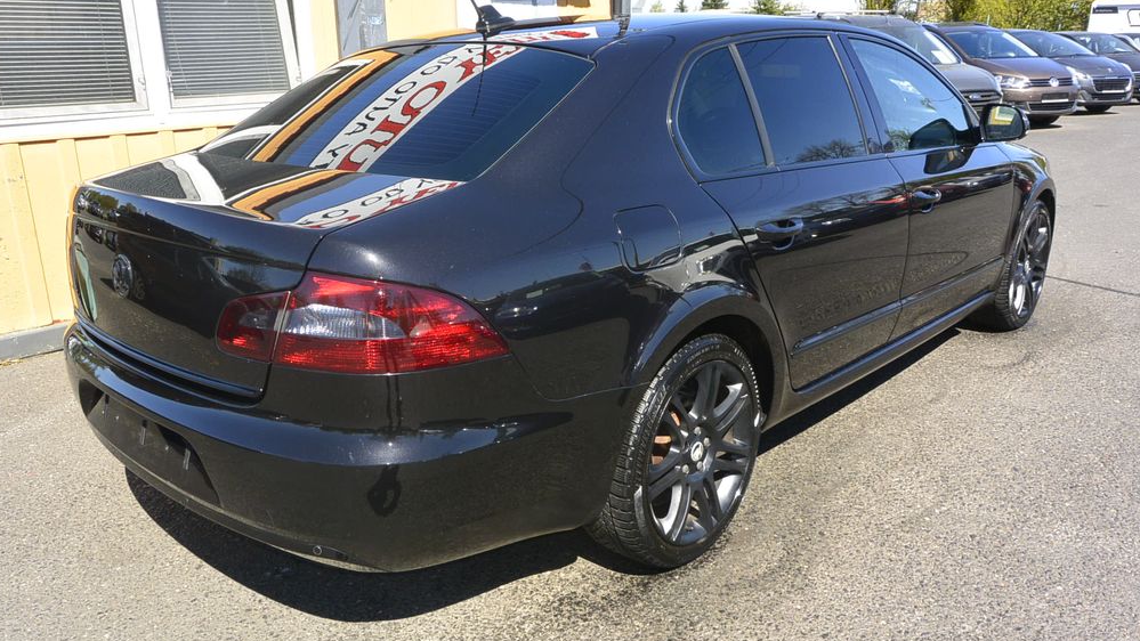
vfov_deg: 40.2
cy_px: 332
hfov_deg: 66.1
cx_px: 557
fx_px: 877
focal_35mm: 29
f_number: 6.3
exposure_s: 1/250
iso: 160
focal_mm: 10
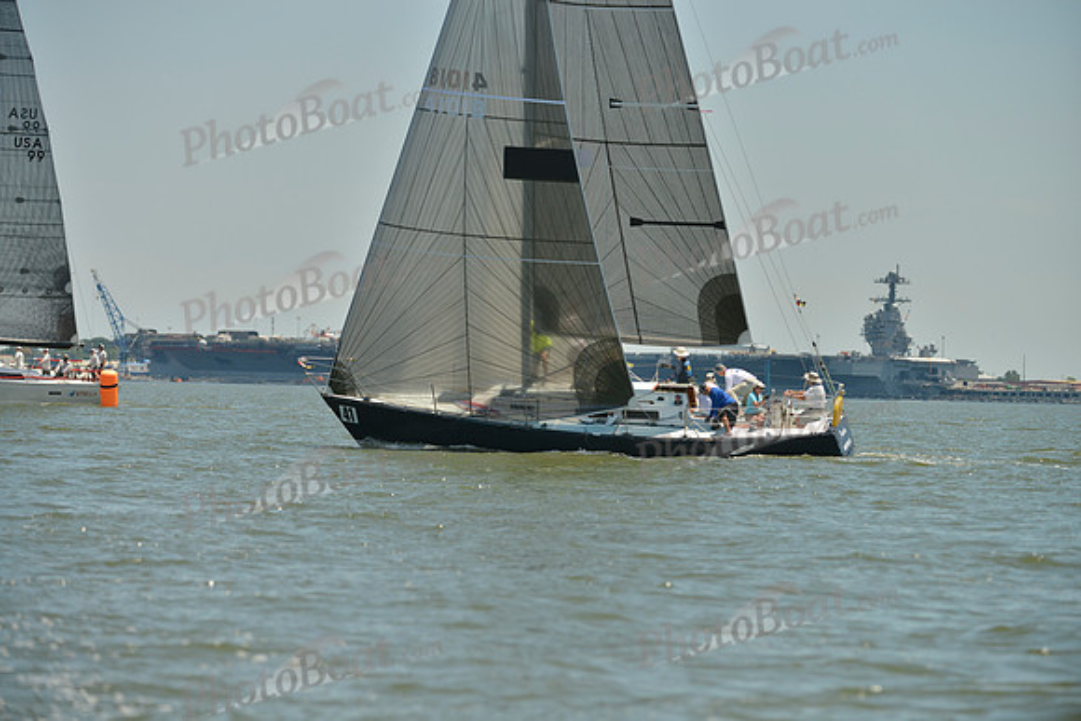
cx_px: 540
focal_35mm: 200
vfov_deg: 6.9
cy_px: 360
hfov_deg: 10.3
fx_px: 6007
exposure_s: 1/1600
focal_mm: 200
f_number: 5
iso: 200
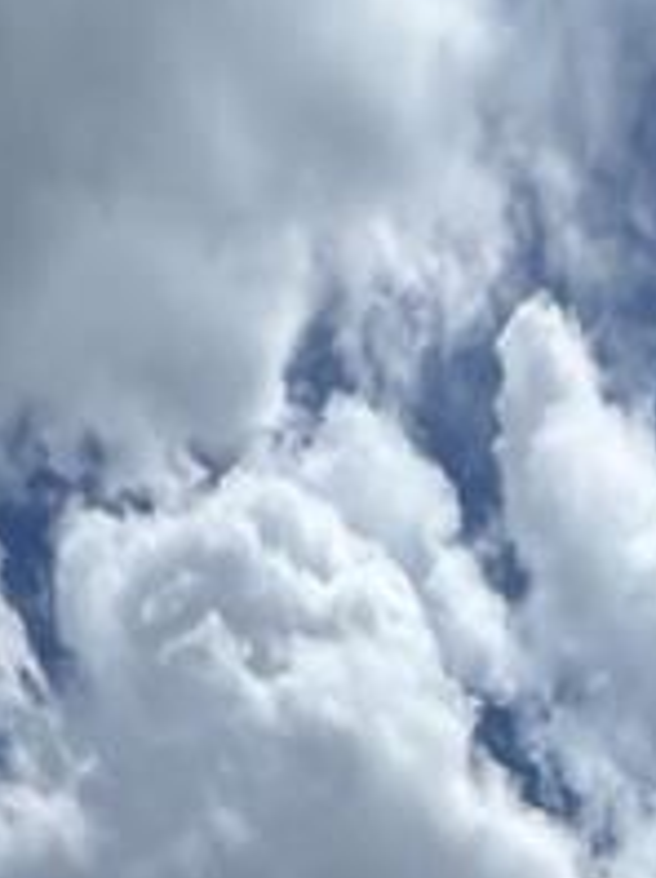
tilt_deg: +0.1
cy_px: 2545
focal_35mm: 85
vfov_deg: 12.0
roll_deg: -0.3
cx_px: 625
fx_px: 2152
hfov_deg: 17.0
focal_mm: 2.22
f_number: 2.2
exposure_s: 1/4132
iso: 50
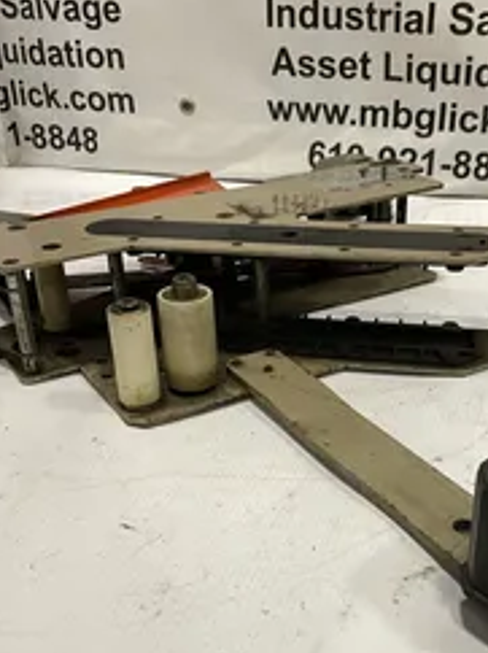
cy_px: 407
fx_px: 810
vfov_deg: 43.6
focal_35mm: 43
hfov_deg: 33.4
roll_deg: -0.7
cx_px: 307
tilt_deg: -31.4
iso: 125
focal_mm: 4.2
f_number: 1.6
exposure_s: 1/60
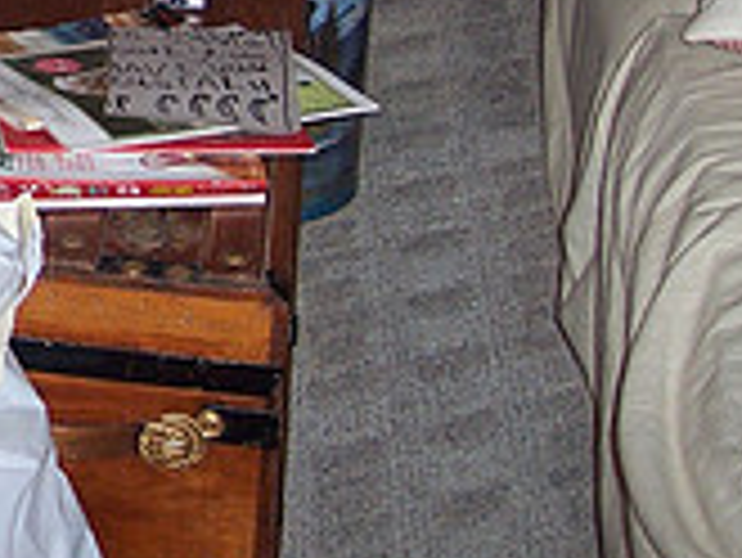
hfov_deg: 13.4
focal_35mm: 137
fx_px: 2939
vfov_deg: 10.4
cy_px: -344
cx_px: -445
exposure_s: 1/60
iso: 100
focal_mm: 8
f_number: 2.8
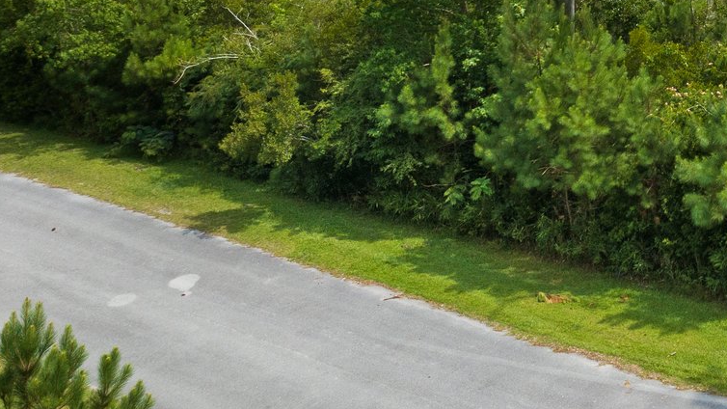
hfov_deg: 26.6
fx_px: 1369
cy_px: -115
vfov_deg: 16.1
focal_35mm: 71
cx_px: 861
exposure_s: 1/1000
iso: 100
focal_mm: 12.29
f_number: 6.3
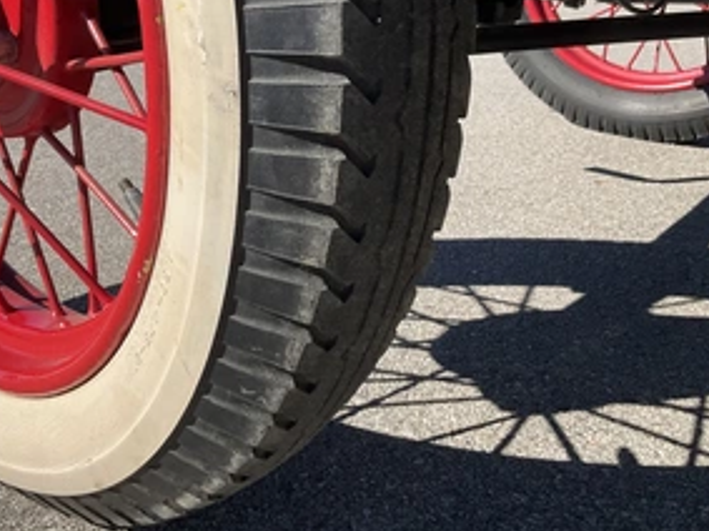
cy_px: 200
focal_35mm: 41
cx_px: 303
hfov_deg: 45.7
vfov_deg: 34.9
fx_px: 839
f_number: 1.8
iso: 25
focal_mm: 3
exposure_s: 1/1534
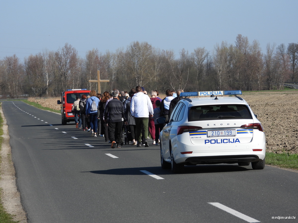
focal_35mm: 255
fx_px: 2195
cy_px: 112
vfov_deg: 5.8
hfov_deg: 7.8
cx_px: 149
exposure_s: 1/800
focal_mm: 45.8
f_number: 4.5
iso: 100
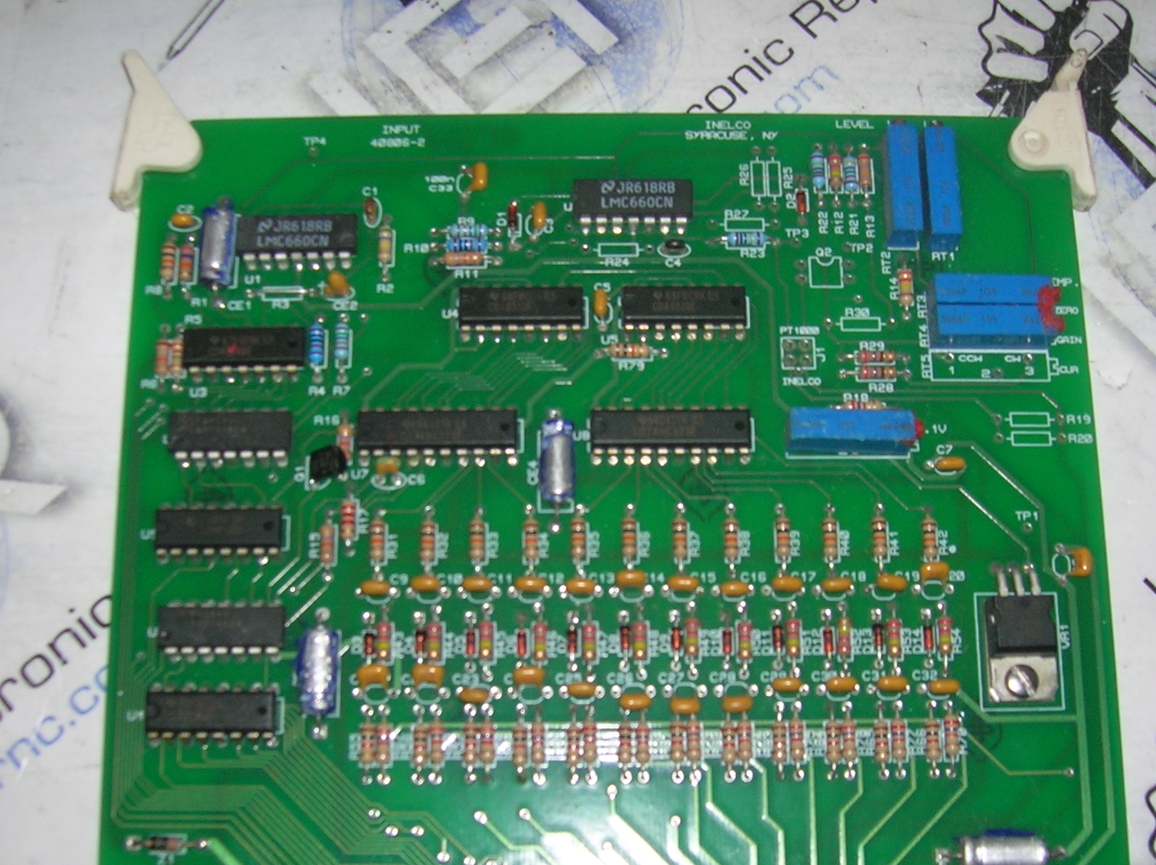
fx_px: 1602
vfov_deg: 30.1
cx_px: 613
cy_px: 548
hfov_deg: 39.7
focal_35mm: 48
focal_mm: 5.7
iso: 50
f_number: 2.9
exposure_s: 1/60.1
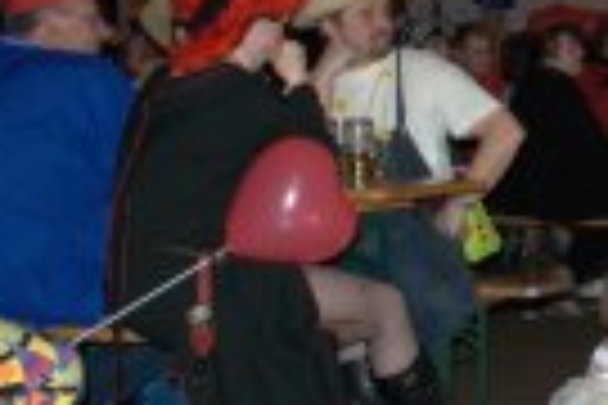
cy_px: 176
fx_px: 1655
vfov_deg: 14.0
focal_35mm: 98
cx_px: 869
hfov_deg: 18.7
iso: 400
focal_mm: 22
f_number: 4
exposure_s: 1/60
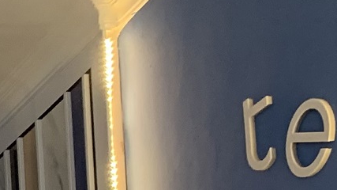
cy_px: 543
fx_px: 1483
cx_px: -511
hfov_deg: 10.7
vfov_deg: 6.7
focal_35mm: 166
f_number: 1.8
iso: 100
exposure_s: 1/50
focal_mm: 4.25
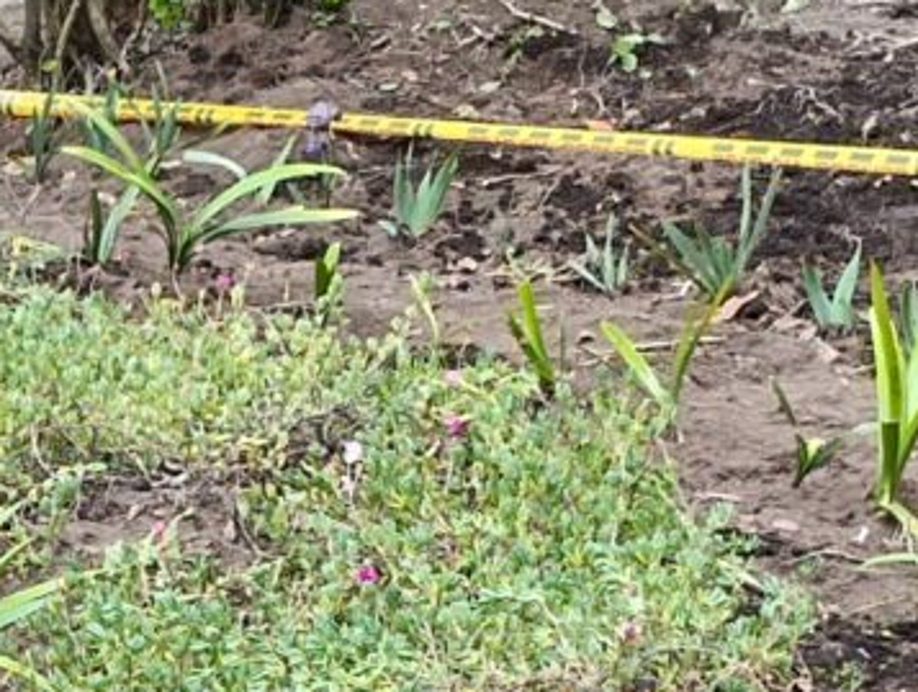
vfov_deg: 8.5
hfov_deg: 11.6
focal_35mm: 165
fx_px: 4383
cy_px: 1479
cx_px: -352
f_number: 1.6
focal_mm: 6.14
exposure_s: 1/120
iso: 160
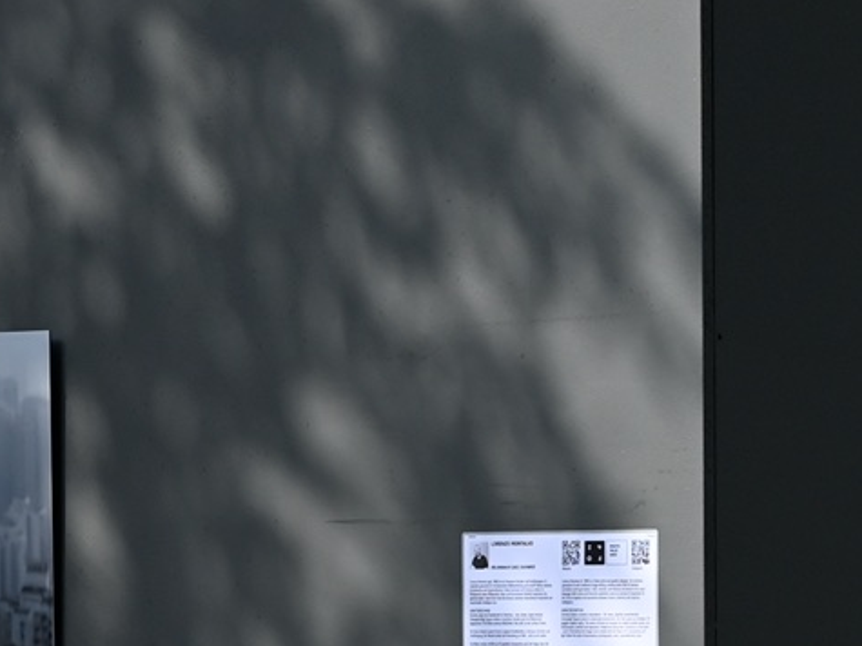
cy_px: 807
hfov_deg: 6.4
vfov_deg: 4.8
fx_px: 7742
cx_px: 38
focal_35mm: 311
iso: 320
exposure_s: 1/1000
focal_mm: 64
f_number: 6.3
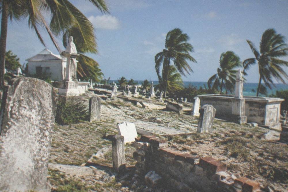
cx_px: 144
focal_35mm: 35
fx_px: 280
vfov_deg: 37.8
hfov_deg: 54.5
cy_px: 96
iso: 400
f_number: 7.1
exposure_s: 1/500
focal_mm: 35
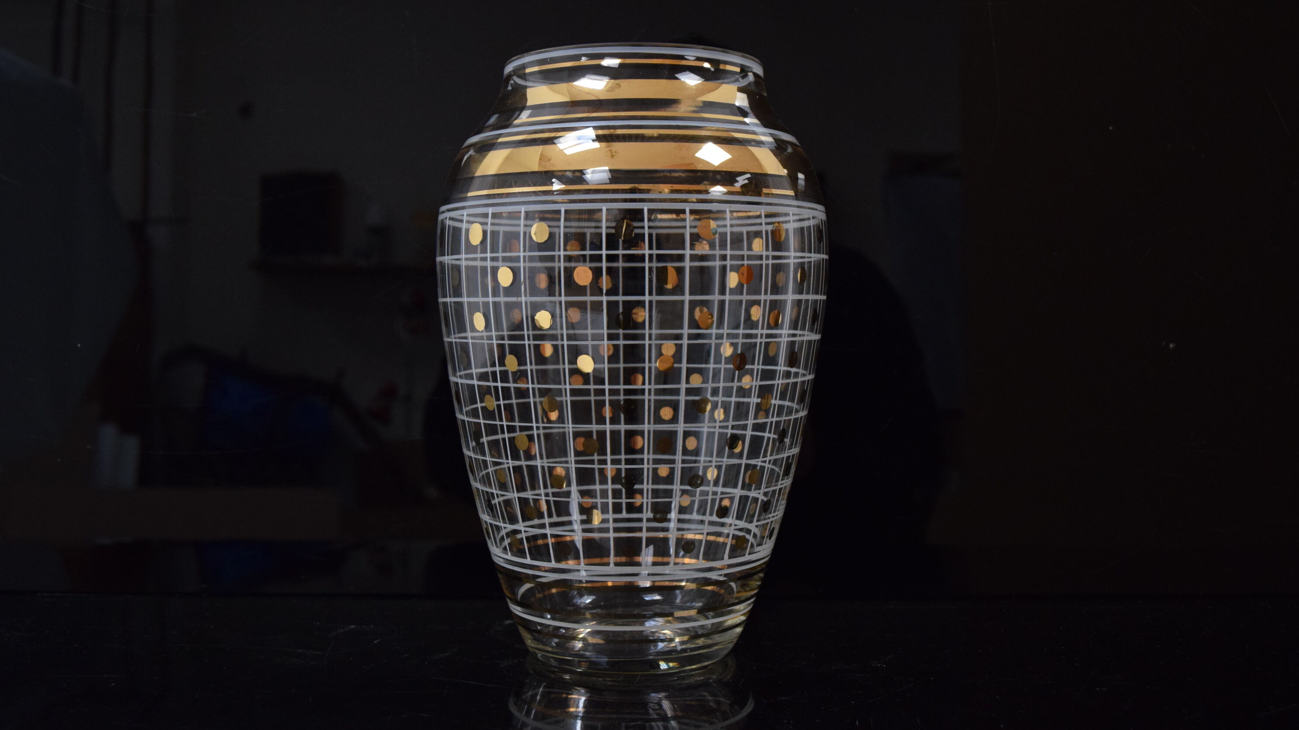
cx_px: 649
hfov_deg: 49.4
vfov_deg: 29.0
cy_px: 366
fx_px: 1412
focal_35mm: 41
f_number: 6.3
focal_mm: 26
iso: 1600
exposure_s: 1/160
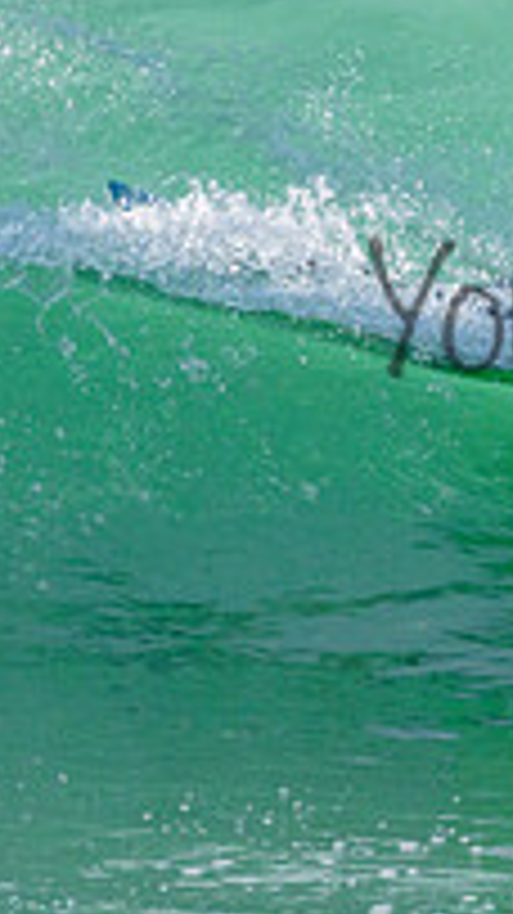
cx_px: 832
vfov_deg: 0.9
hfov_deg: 0.5
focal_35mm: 2400
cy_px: 268
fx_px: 58111
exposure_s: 1/2000
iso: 1100
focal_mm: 800
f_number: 11
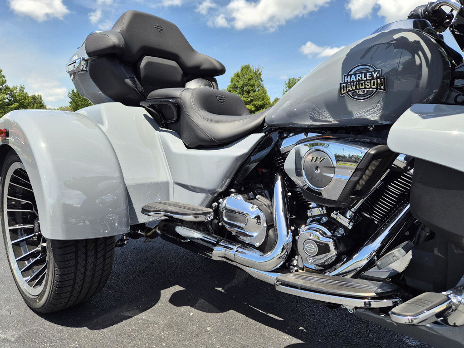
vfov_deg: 56.8
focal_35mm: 24
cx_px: 235
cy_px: 171
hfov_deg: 71.6
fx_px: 322
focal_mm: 5.4
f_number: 1.8
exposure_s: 1/3056
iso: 80
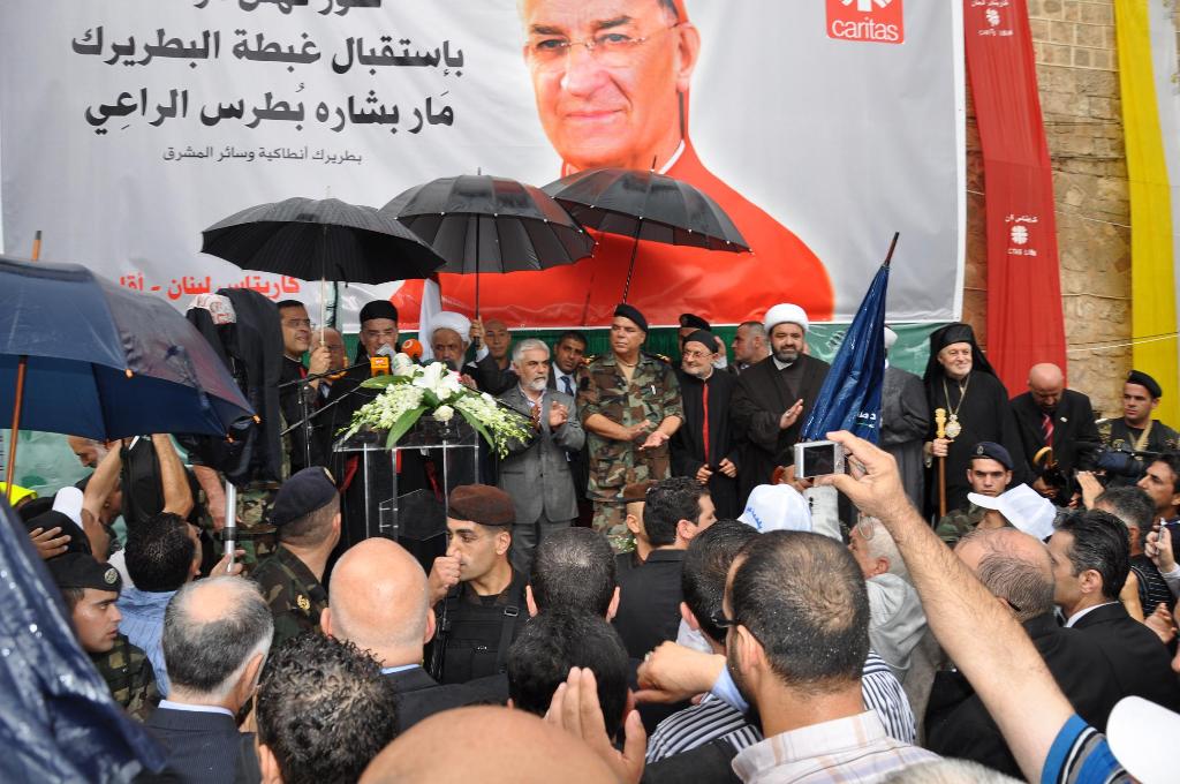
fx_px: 884
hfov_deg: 67.4
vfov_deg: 47.8
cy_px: 392
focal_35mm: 27
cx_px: 590
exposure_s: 1/200
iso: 200
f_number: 5
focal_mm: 18
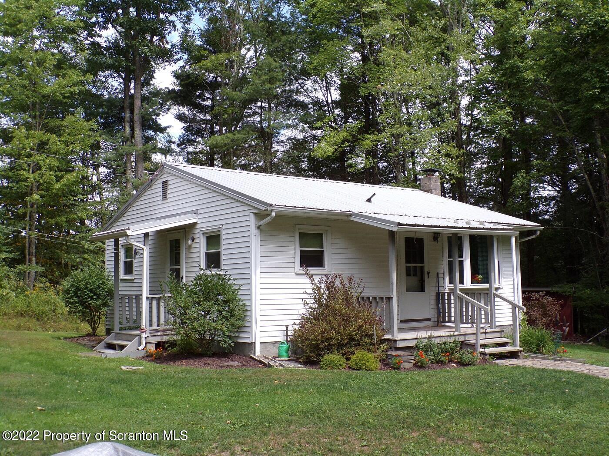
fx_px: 651
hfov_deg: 50.1
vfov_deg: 38.7
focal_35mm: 37
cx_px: 304
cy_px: 228
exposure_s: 1/250
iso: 80
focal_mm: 6.6
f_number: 4.7
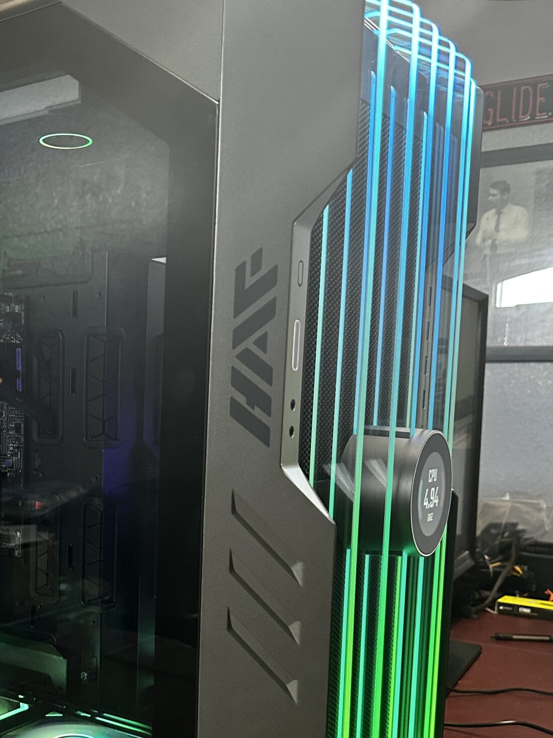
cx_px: 72
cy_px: 505
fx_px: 895
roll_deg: -2.5
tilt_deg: -6.3
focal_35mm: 42
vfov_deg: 44.0
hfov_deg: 32.9
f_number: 1.78
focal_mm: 6.86
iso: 320
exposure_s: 1/60
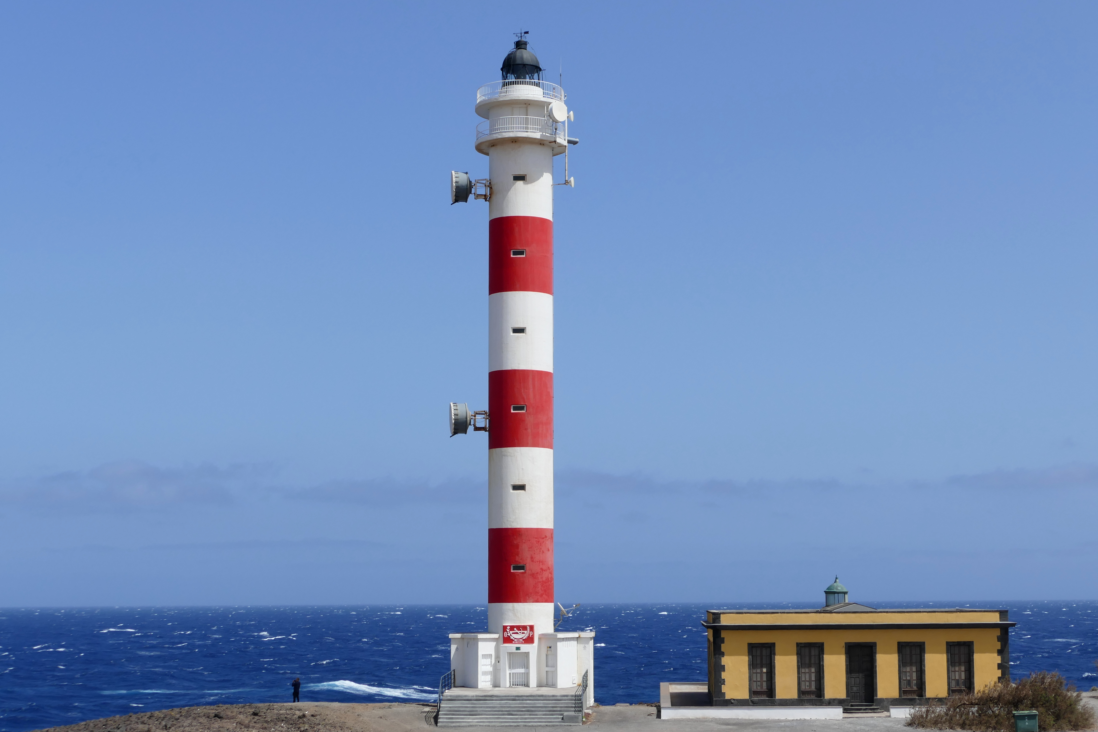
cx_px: 549
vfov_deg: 25.1
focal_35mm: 54
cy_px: 366
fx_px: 1647
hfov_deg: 36.9
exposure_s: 1/1600
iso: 125
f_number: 4.5
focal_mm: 19.84
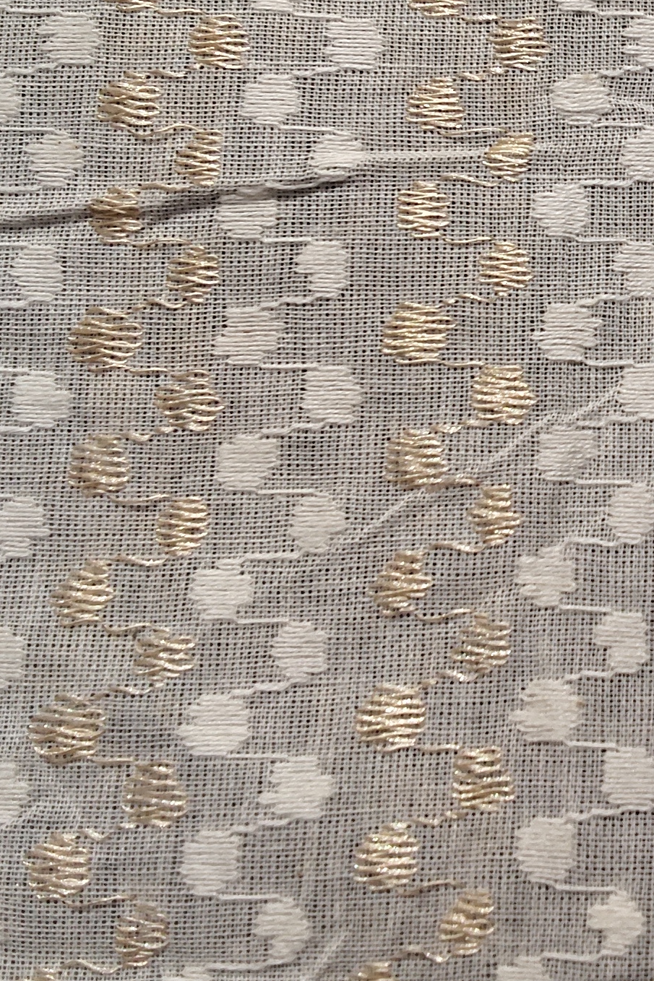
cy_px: 217
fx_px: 1772
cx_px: 850
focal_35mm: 65
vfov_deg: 30.3
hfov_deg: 19.3
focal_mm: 2.78
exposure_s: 1/100
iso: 80
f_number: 2
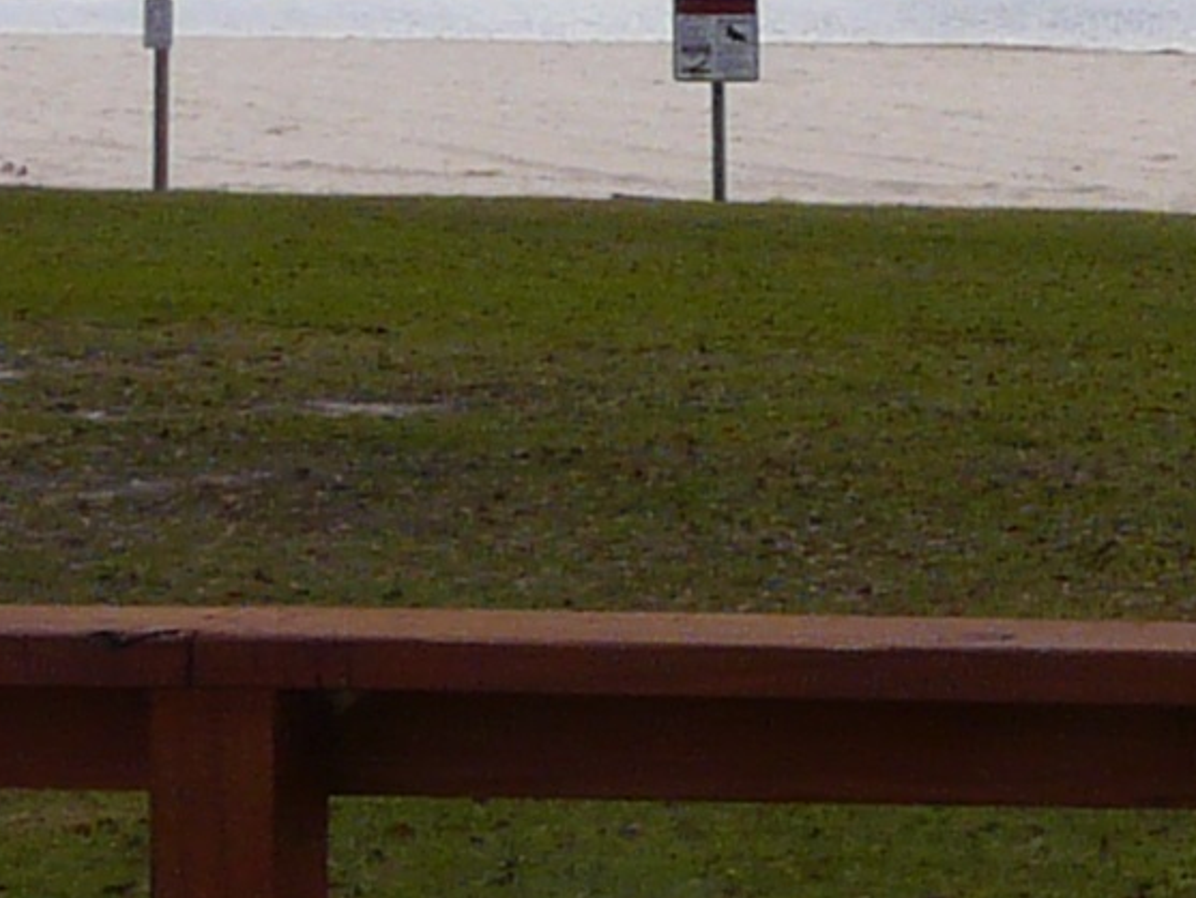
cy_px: -24
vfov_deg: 9.0
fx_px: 5668
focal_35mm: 164
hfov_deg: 10.6
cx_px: 2748
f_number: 5.6
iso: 100
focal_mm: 4.6
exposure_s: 1/400
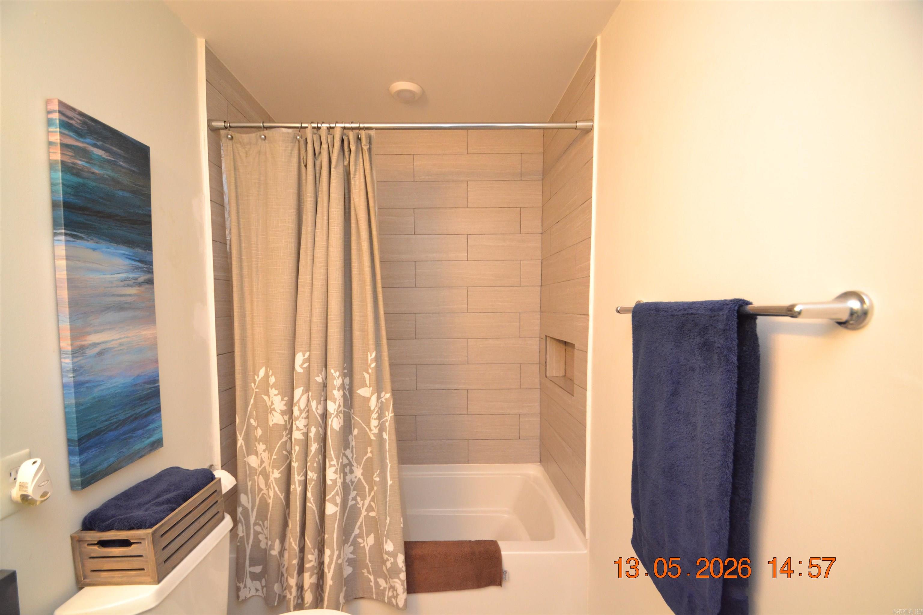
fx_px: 385
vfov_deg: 77.3
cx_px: 462
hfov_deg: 100.4
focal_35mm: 15
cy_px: 308
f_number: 3.5
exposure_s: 1/60
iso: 1600
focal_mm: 10
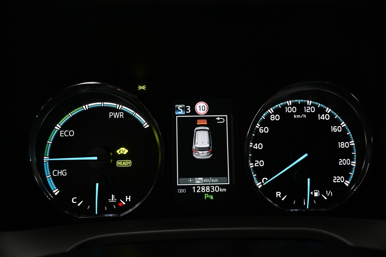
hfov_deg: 73.7
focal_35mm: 24
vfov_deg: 53.1
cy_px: 128
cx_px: 193
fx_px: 257
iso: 1000
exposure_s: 1/30
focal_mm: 16
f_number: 4
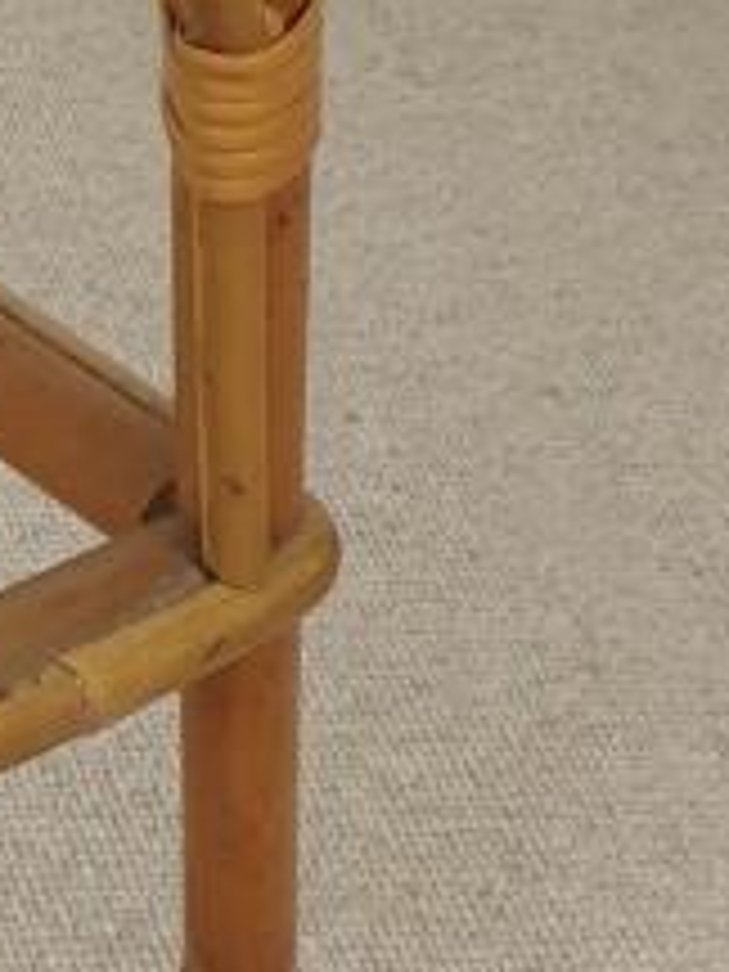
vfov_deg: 15.9
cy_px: 140
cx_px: -860
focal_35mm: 123
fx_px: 3454
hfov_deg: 10.7
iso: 320
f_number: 2.4
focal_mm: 4.3
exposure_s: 1/20
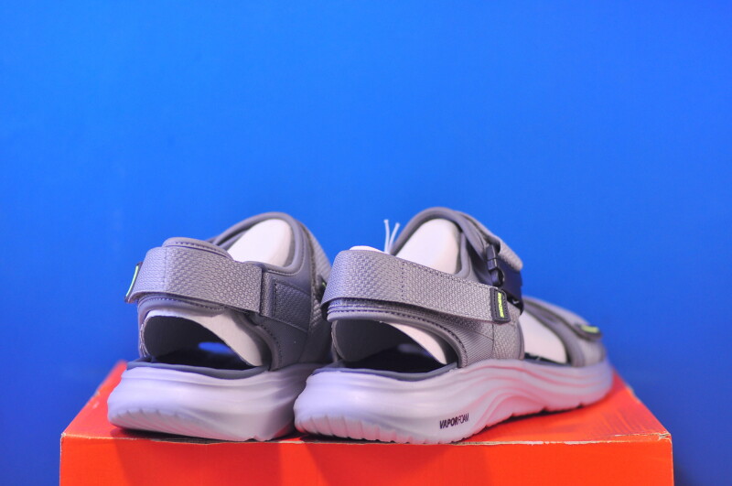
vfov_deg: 18.1
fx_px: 1523
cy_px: 243
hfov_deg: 27.0
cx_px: 366
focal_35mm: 75
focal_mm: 50
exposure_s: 1/320
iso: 250
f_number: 2.2
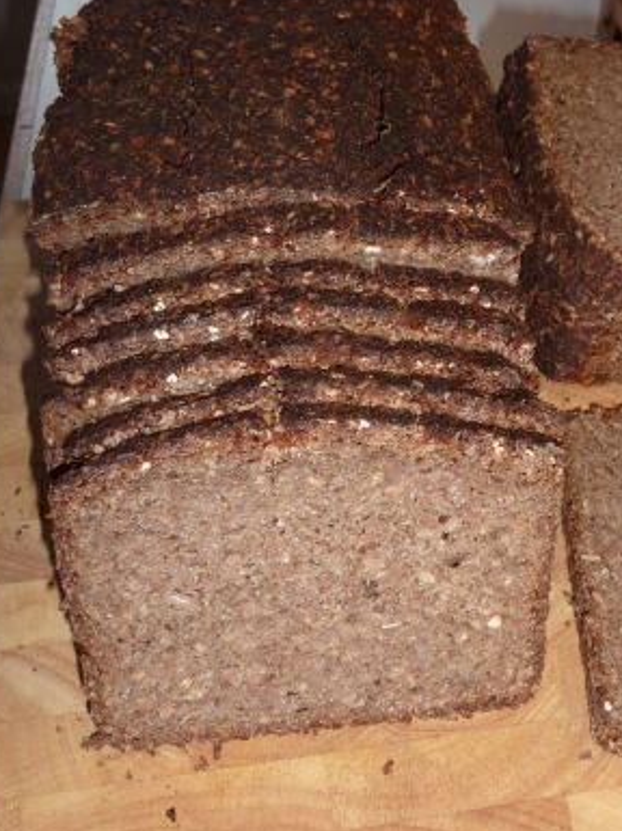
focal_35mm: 39
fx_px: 936
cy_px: 455
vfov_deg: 47.8
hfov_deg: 36.3
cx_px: 421
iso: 100
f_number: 3.3
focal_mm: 4.1
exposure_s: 1/60
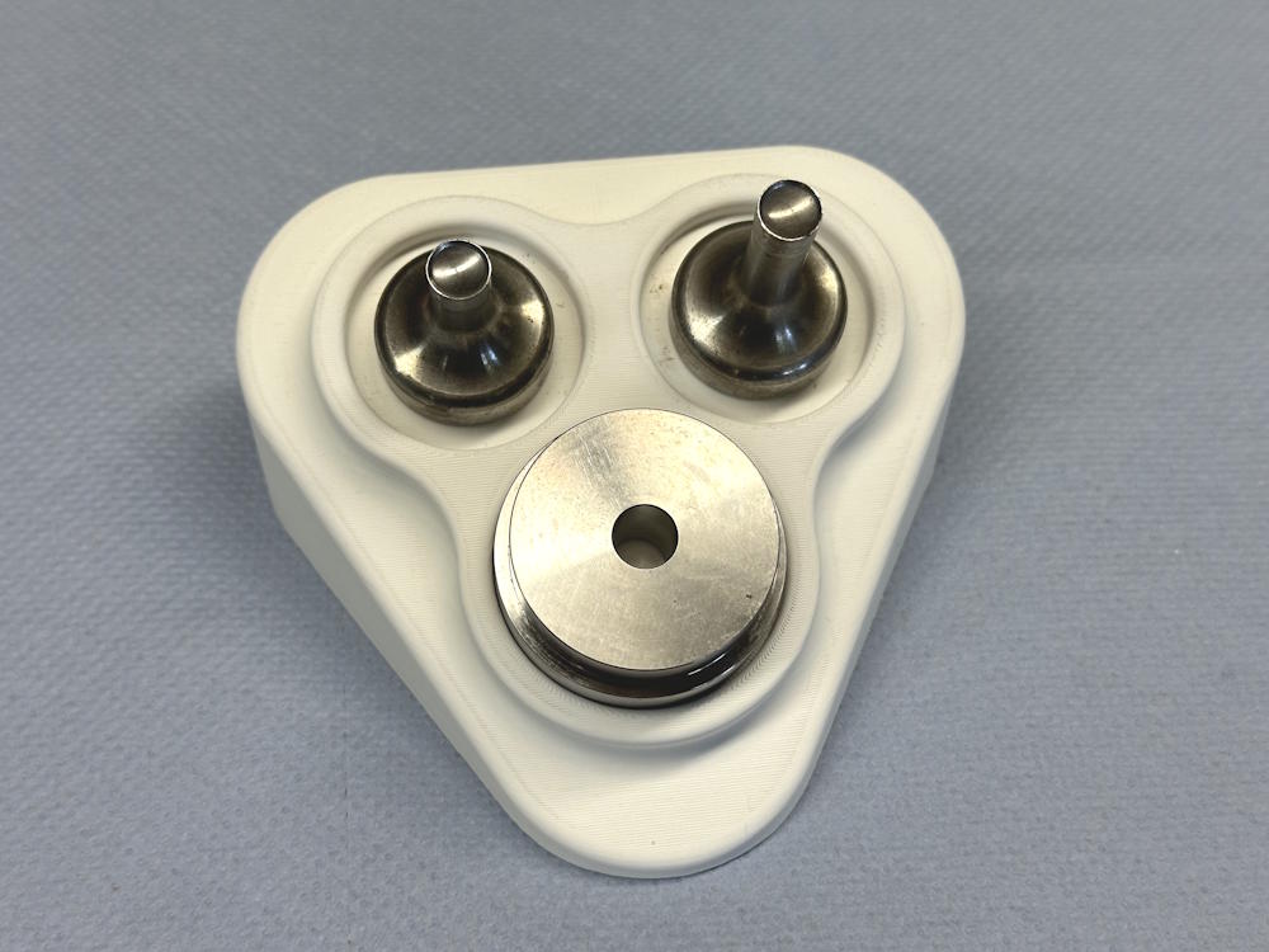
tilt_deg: -54.0
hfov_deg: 39.7
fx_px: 1760
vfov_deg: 30.3
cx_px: 634
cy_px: 476
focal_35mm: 48
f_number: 1.78
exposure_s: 1/172
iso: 50
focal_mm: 6.86
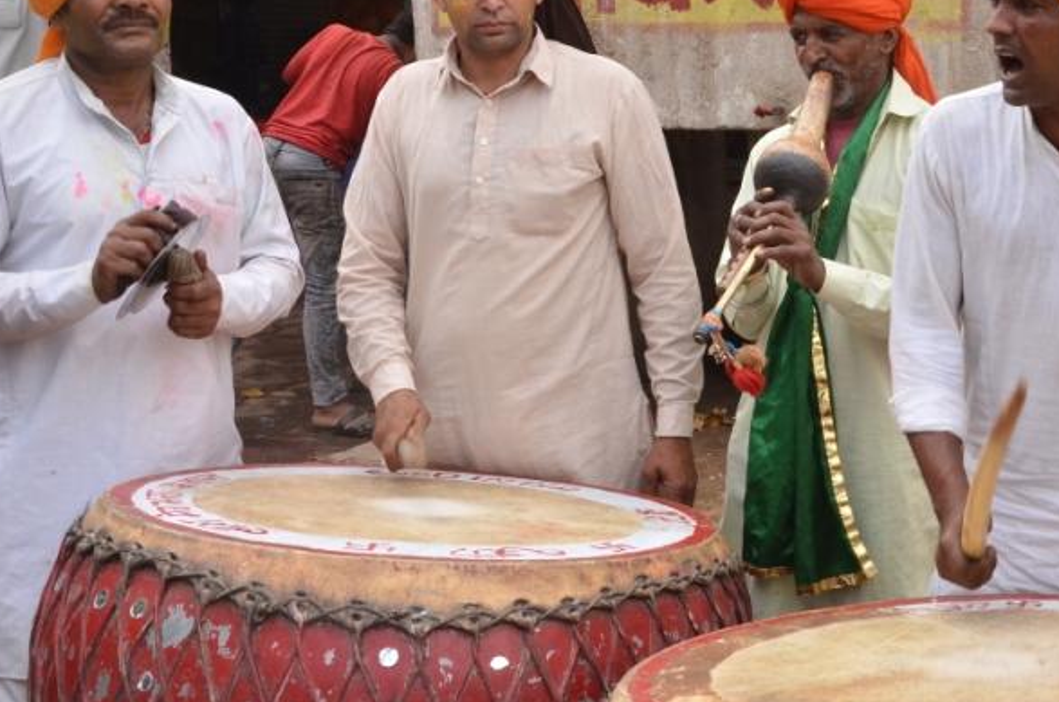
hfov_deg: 29.0
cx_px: 866
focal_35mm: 68
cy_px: 249
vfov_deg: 19.9
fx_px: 1997
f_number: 9
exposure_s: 1/160
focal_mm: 26
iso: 800
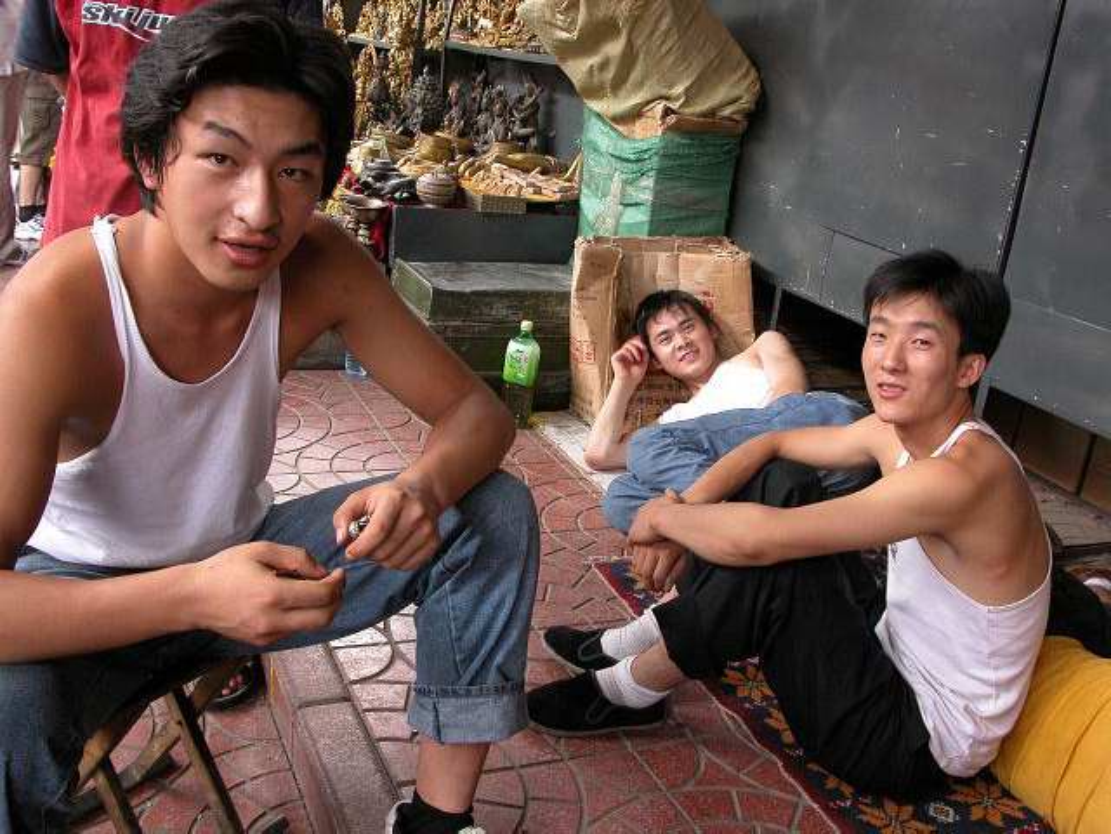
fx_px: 1123
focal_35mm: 35
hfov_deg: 52.6
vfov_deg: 40.7
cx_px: 556
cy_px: 417
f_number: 5
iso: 200
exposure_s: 1/15
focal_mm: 8.9
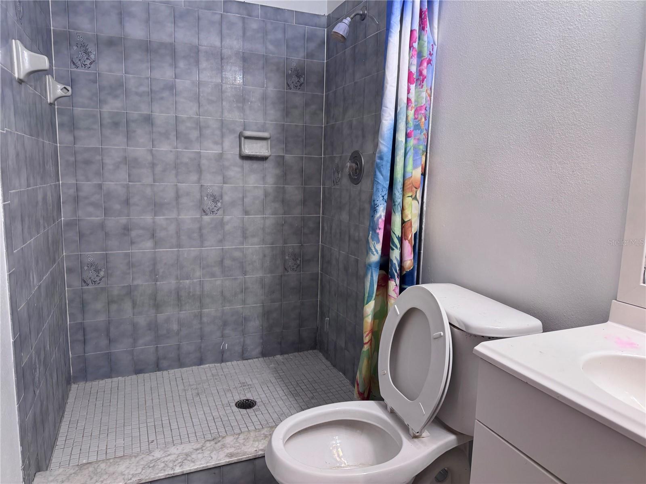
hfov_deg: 71.6
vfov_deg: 56.8
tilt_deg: -8.0
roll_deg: -1.4
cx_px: 323
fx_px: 448
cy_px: 242
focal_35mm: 24
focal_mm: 6.76
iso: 125
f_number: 1.78
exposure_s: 1/120
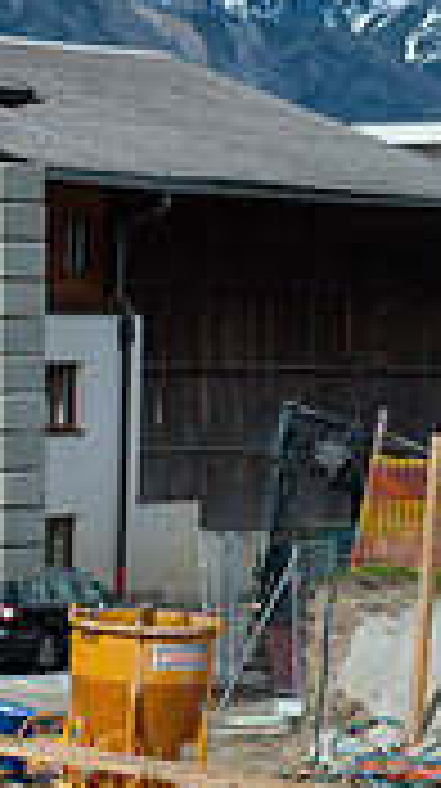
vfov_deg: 11.1
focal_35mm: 191
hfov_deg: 6.1
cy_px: 860
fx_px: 3984
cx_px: -576
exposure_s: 1/1000
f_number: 8
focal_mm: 55
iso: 200
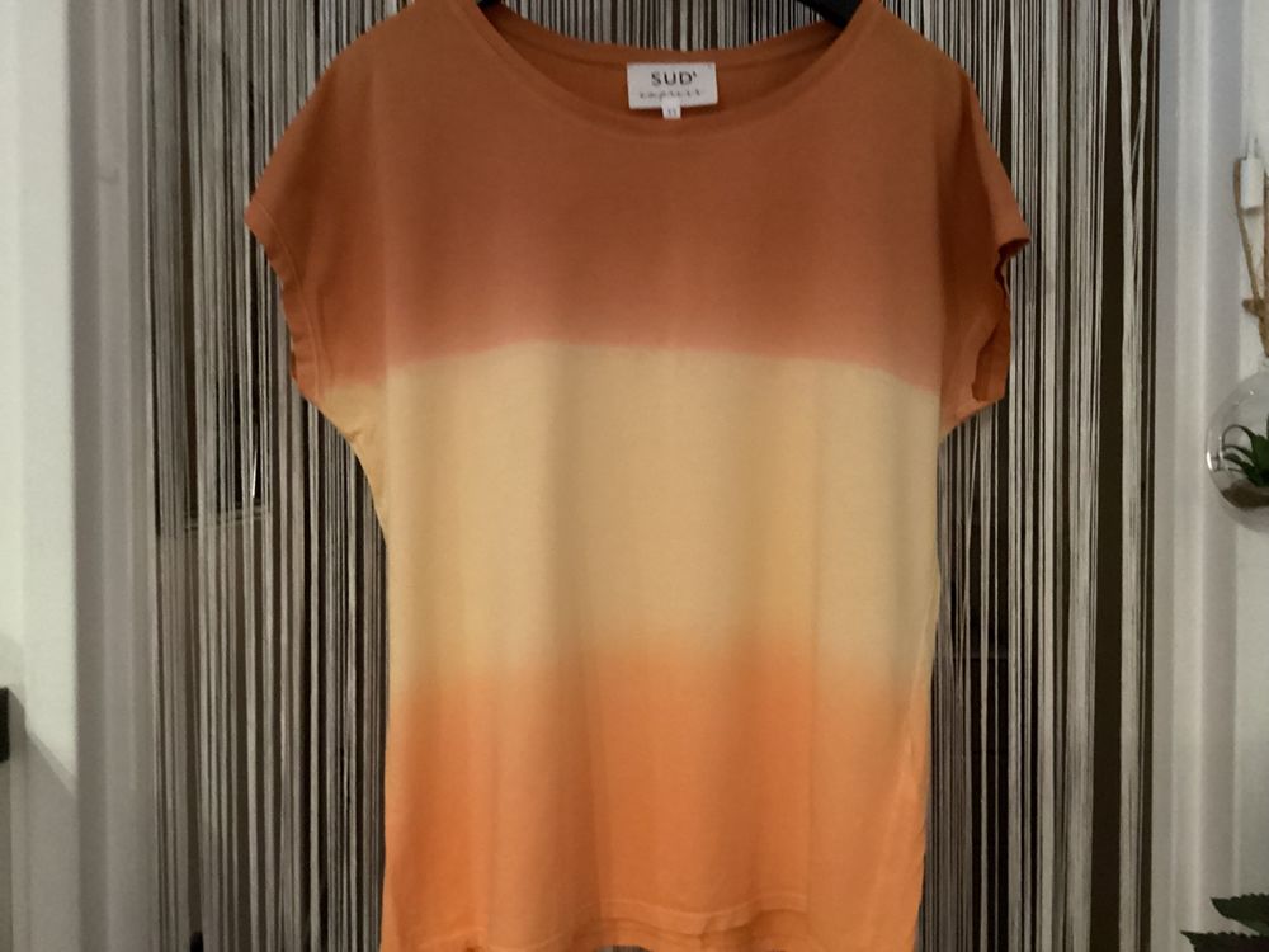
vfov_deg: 45.4
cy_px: 476
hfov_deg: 58.4
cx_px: 634
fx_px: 1136
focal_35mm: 31
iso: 800
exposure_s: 1/20
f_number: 2.4
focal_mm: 3.3
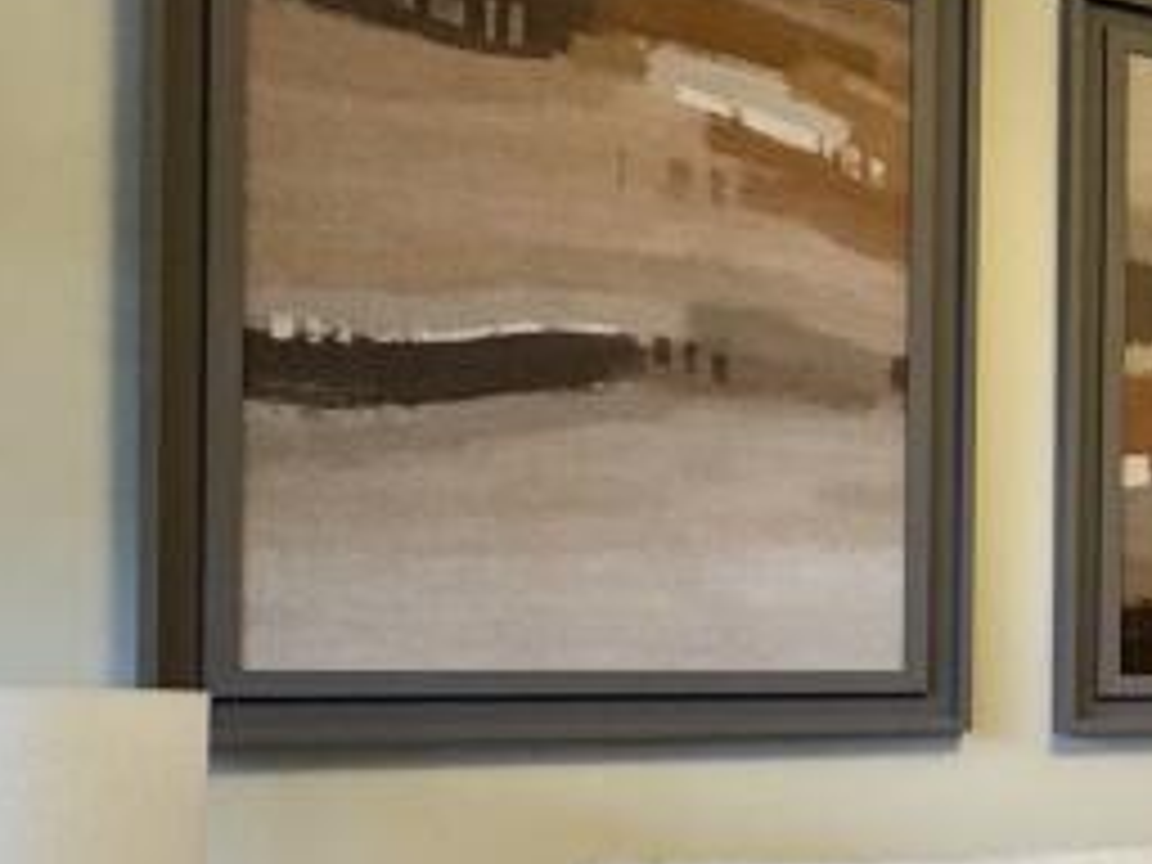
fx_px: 1864
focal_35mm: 56
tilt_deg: -1.1
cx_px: 1863
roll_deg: -0.9
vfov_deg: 25.7
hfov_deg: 24.1
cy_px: 662
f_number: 2.2
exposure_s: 1/50
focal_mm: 2.22
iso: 250
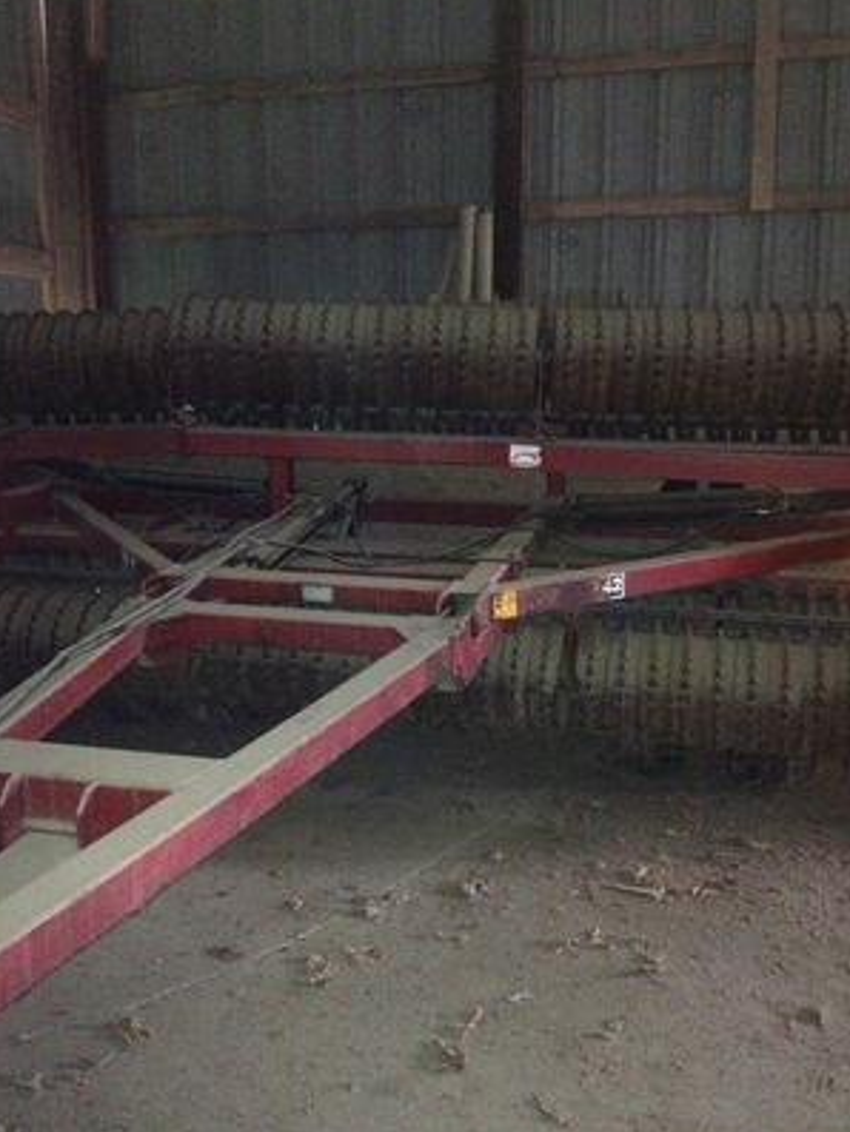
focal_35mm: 36
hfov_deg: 39.7
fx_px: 1178
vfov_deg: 51.3
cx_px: 422
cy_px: 556
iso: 800
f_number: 2.4
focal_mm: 4.28
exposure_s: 1/16
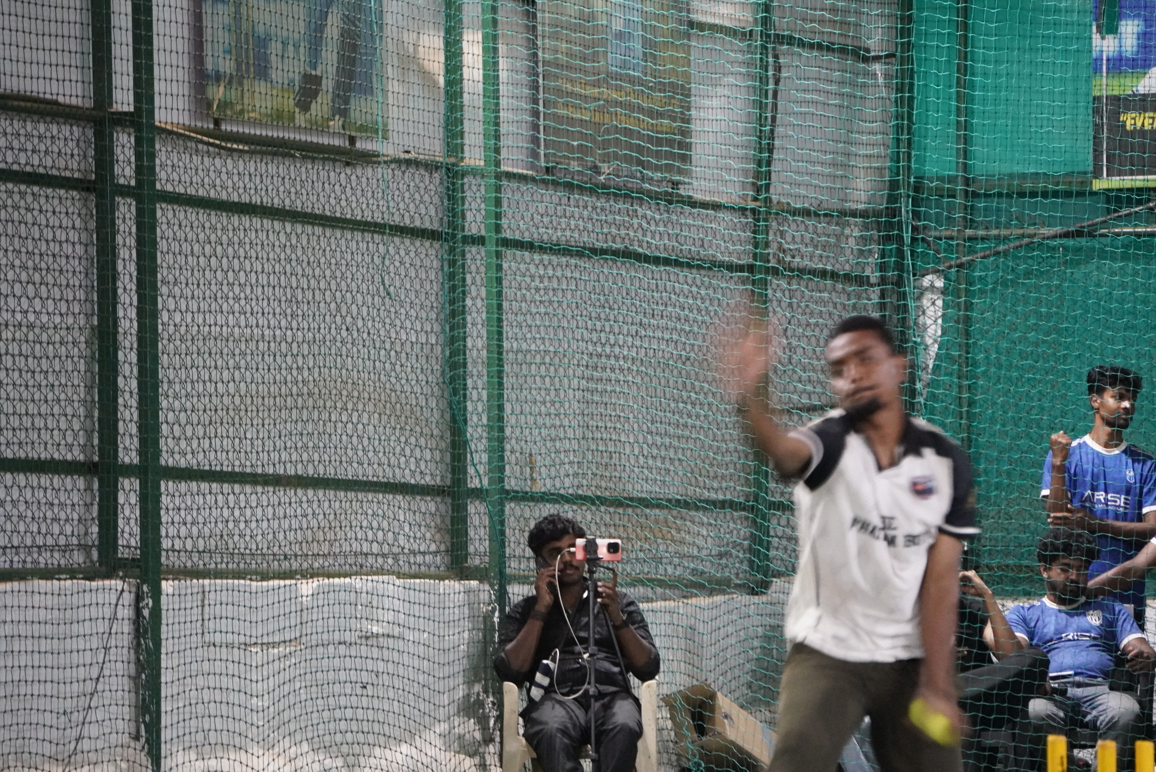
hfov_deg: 7.6
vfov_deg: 5.1
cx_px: 578
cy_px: 386
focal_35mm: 272
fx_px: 8723
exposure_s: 1/90
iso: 6400
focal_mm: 181
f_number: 5.6
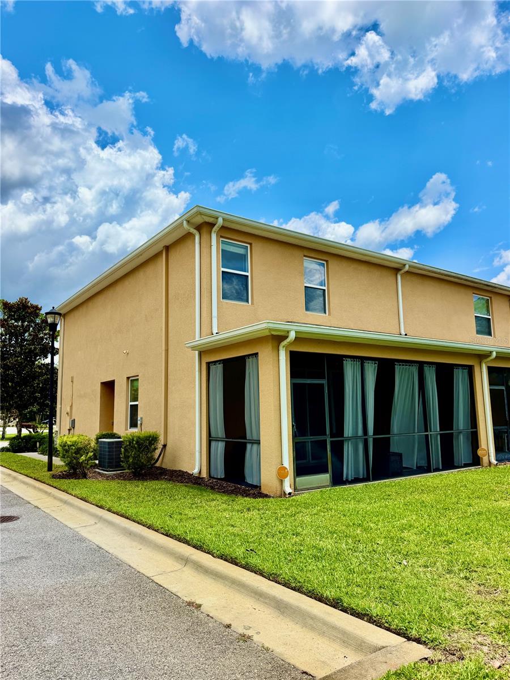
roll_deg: +0.5
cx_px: 255
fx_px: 471
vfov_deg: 71.6
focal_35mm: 24
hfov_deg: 56.8
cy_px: 340
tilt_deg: +7.9
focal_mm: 6.76
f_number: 1.78
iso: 80
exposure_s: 1/6173
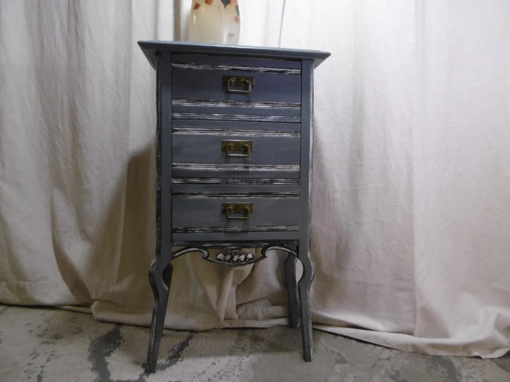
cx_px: 260
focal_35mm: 25
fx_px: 368
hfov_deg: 69.4
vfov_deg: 54.9
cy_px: 185
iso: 400
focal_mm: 4.3
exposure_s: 1/50
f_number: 3.1
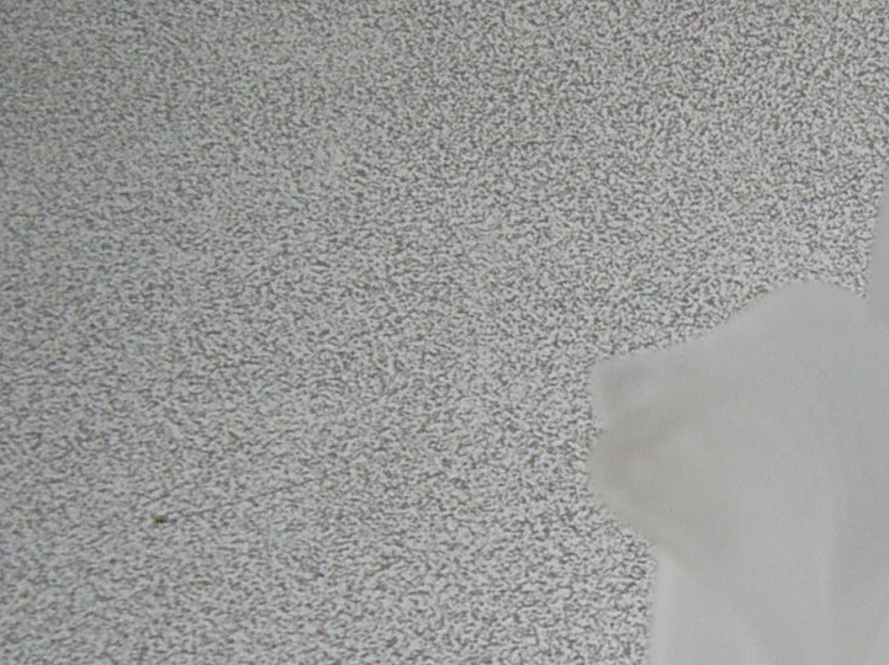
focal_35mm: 111
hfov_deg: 16.1
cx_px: 1359
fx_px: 2849
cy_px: 696
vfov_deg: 13.1
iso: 50
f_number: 2.8
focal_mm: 5.8
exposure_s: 1/34.5
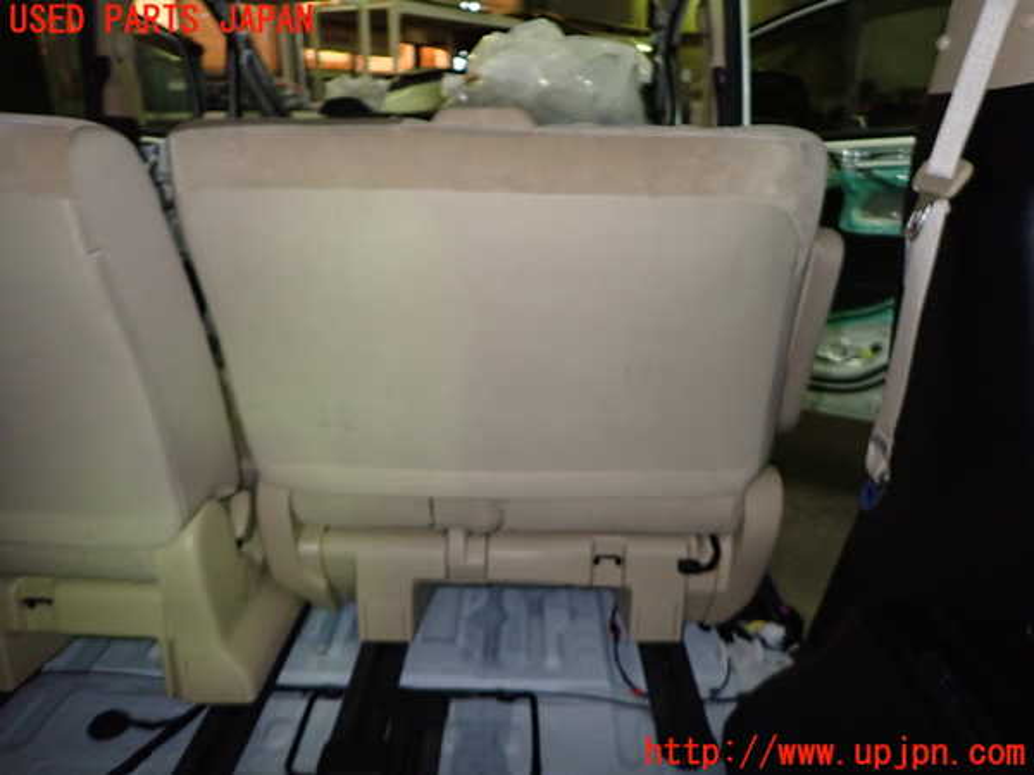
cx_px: 517
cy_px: 388
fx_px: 747
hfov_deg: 69.4
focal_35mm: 25
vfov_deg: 54.9
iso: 640
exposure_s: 1/30
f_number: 5.6
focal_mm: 4.5
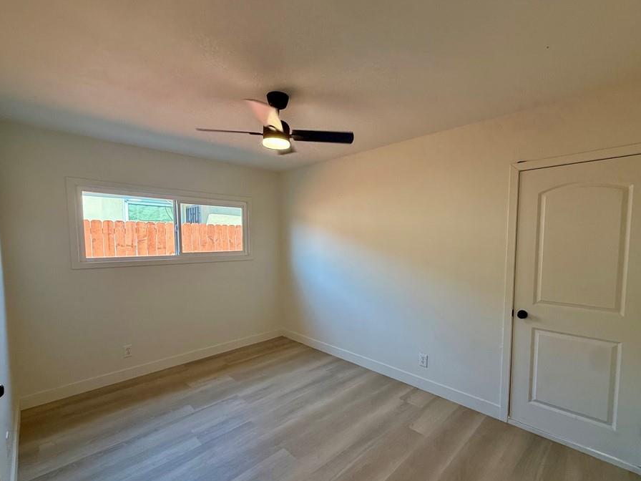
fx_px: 296
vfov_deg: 77.9
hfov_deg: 94.5
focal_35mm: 16
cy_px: 262
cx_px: 332
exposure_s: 1/100
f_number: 2.2
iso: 100
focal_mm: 2.22
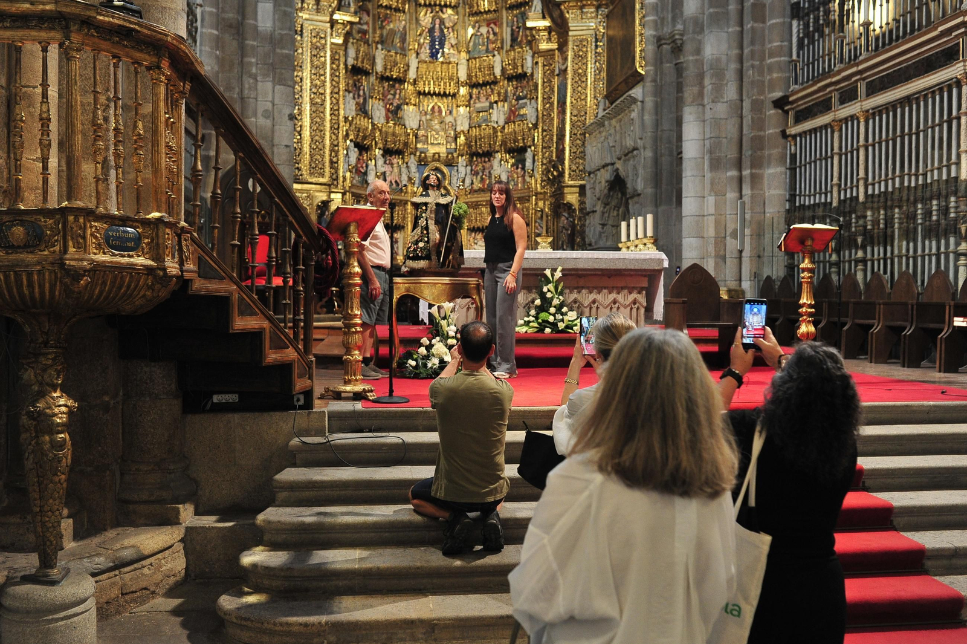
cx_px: 484
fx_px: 940
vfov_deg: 37.8
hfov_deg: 54.5
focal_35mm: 35
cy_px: 322
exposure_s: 1/125
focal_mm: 35
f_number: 3.5
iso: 3200
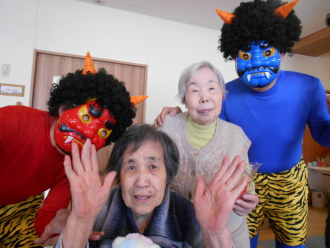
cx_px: 165
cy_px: 124
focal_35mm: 26
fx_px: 248
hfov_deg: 67.3
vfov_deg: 53.1
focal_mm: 4.6
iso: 360
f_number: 3.2
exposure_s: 1/30
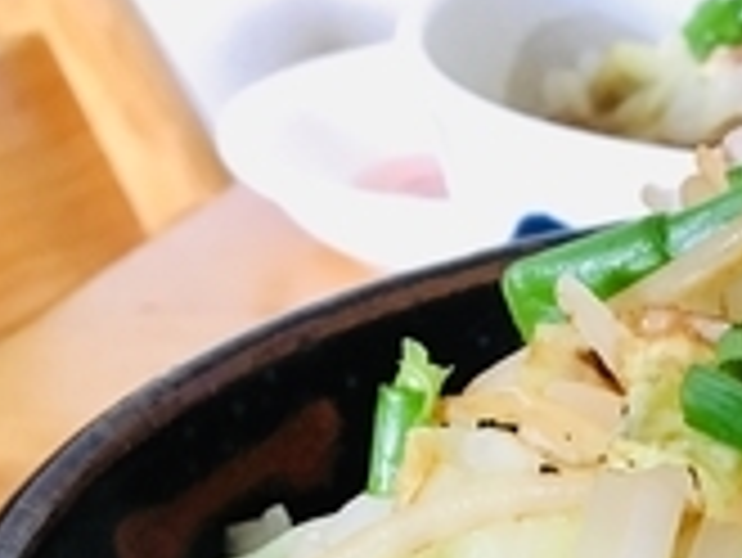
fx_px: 1888
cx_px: 818
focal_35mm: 88
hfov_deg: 21.1
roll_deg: +0.7
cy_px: 772
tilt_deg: -34.4
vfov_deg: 15.8
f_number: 2.2
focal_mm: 4.15
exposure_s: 1/17
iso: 200
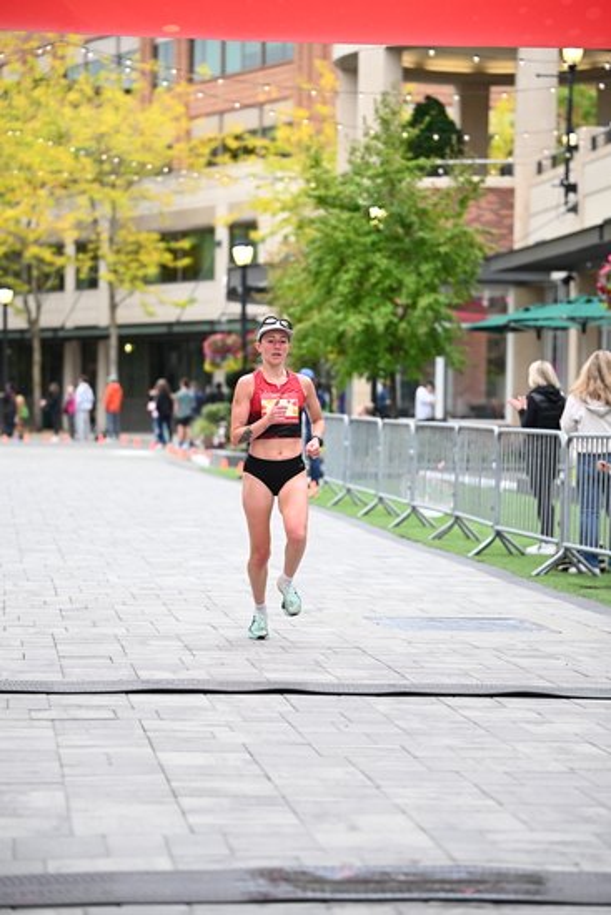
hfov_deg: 14.3
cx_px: 306
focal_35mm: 96
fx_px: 2442
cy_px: 458
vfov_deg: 21.2
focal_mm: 96
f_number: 2.8
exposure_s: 1/1250
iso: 1600
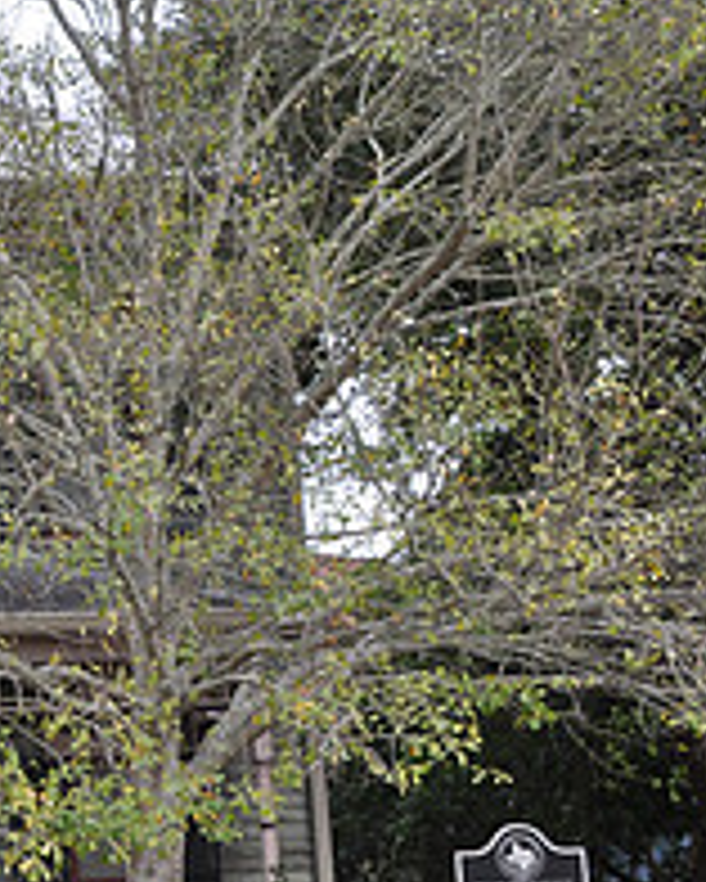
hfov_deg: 14.1
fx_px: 2610
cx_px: -445
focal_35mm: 100
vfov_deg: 19.1
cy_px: 560
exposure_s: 1/80
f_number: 9
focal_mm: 24
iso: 200
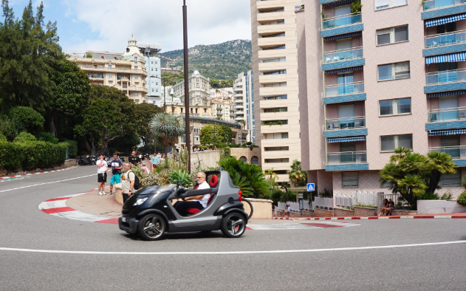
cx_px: 173
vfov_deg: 40.4
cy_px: 175
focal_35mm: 31
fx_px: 394
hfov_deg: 60.4
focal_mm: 16
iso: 100
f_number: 13
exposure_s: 1/80
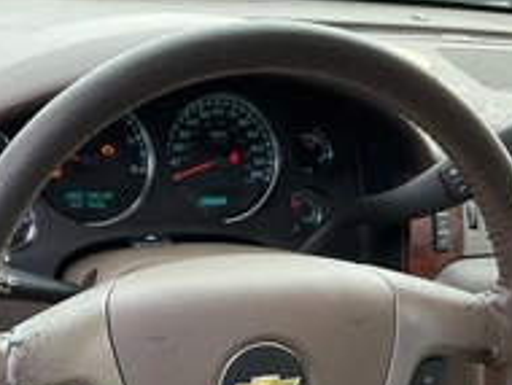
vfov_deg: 23.2
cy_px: 374
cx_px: 183
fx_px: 903
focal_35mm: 61
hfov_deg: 31.5
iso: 64
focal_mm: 3
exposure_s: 1/121
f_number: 1.8
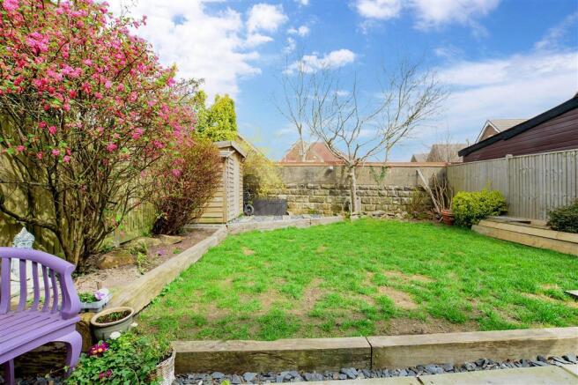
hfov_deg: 100.4
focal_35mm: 15
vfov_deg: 77.3
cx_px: 289
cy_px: 192
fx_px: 241
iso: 400
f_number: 11
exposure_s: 1/50
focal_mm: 10
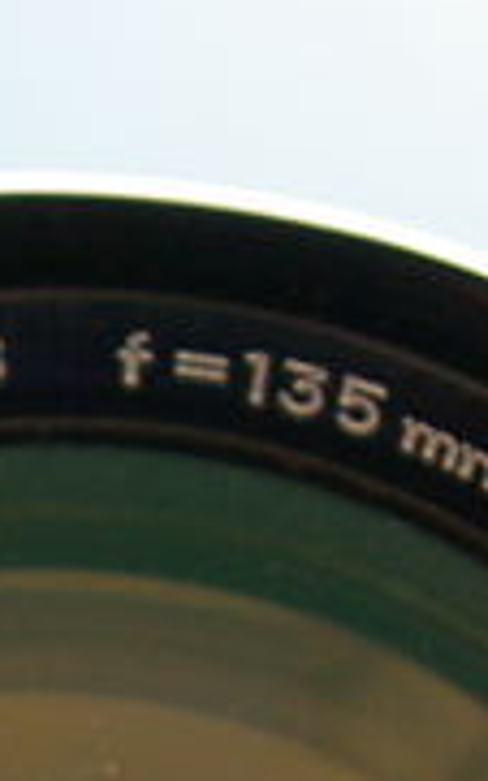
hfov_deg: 4.7
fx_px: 5916
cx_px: -238
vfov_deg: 7.4
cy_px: 1236
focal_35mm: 278
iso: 400
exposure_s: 1/45
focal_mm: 33
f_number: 5.6
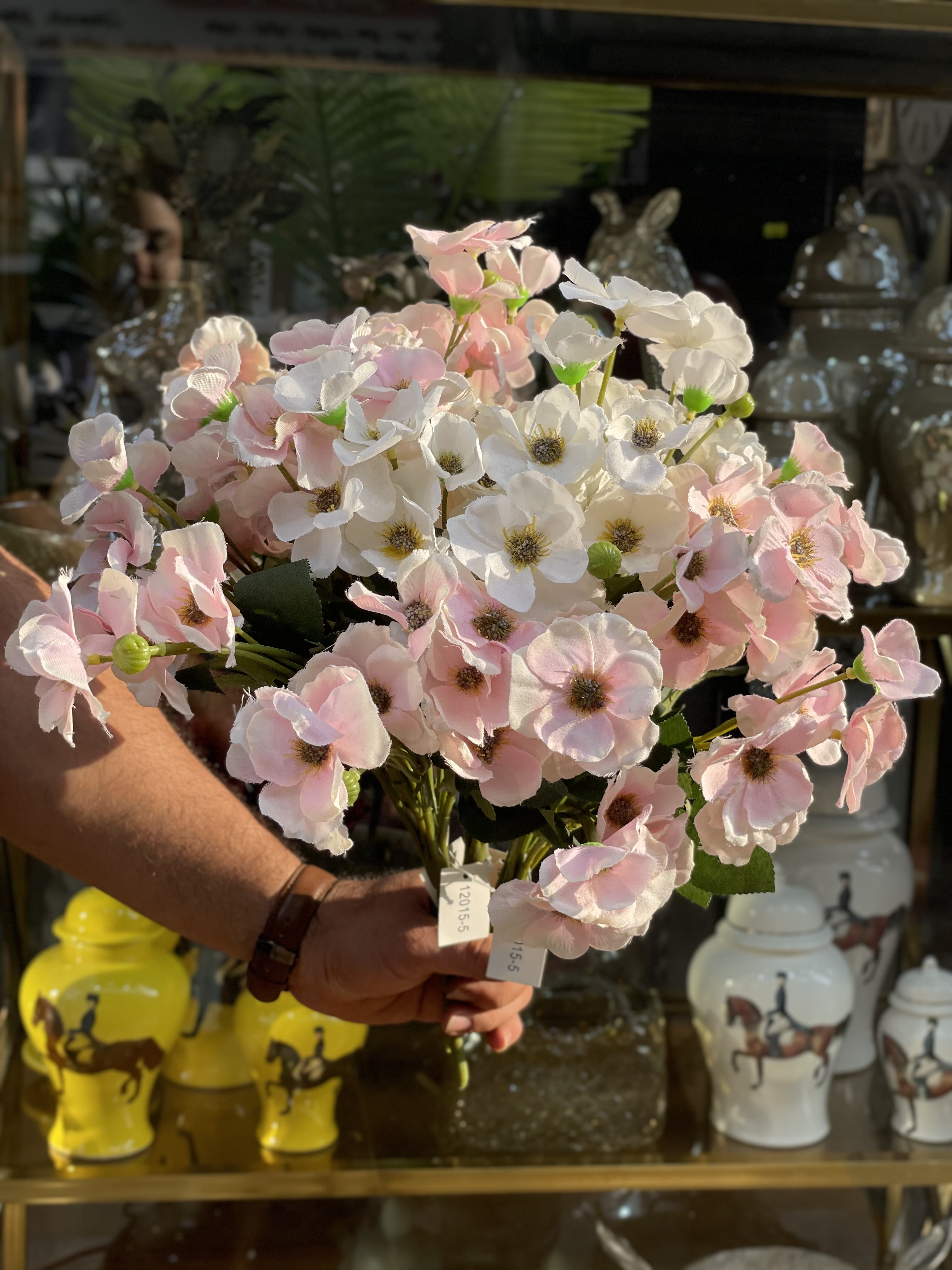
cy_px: 635
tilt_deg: -7.7
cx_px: 476
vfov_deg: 36.8
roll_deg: -1.7
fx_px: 1907
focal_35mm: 52
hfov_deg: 28.0
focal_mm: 6
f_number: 2
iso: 32
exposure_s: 1/675
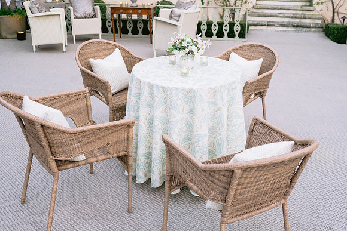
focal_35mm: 38
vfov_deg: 35.4
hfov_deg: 51.1
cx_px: 187
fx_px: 363
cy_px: 107
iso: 500
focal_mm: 35
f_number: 4
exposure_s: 1/125
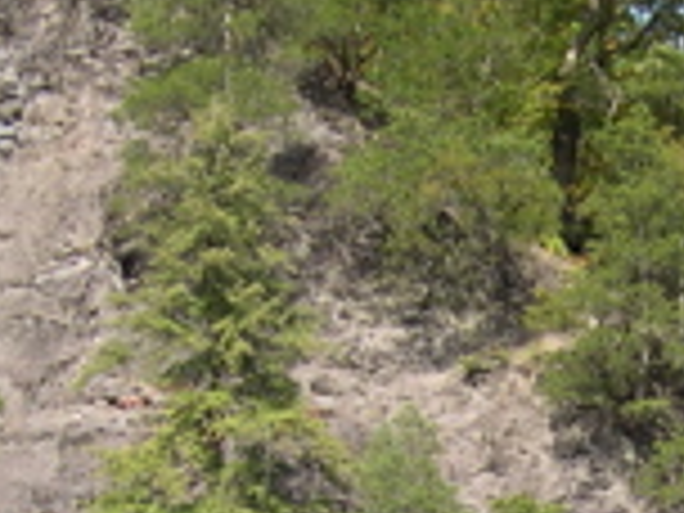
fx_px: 3162
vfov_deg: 9.1
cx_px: 626
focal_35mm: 160
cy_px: 716
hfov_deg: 12.3
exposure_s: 1/431
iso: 100
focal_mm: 8
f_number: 2.8
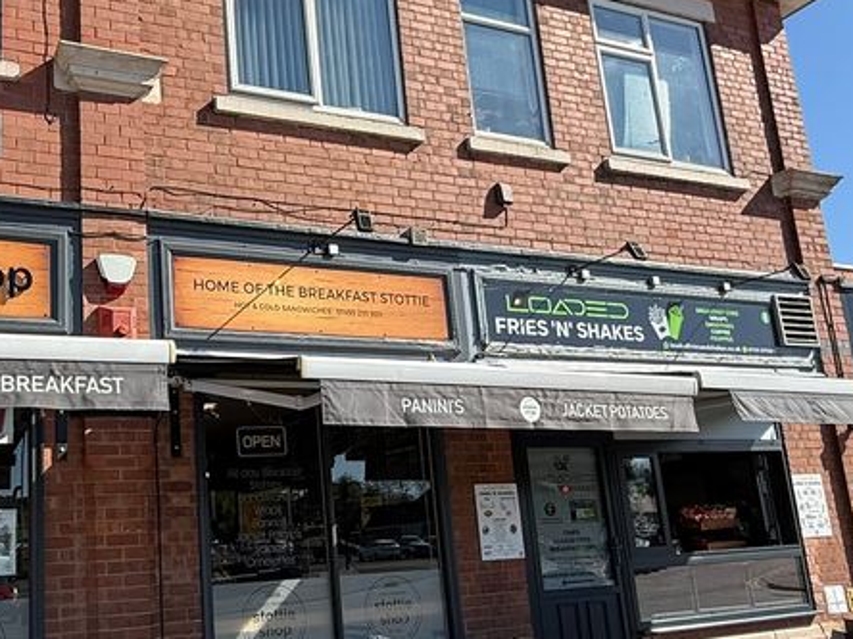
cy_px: 364
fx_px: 862
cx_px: 227
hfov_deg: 50.7
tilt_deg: +11.5
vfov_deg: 40.6
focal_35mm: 35
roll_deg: +3.4
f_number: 2.2
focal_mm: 2.22
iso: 50
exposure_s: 1/1125
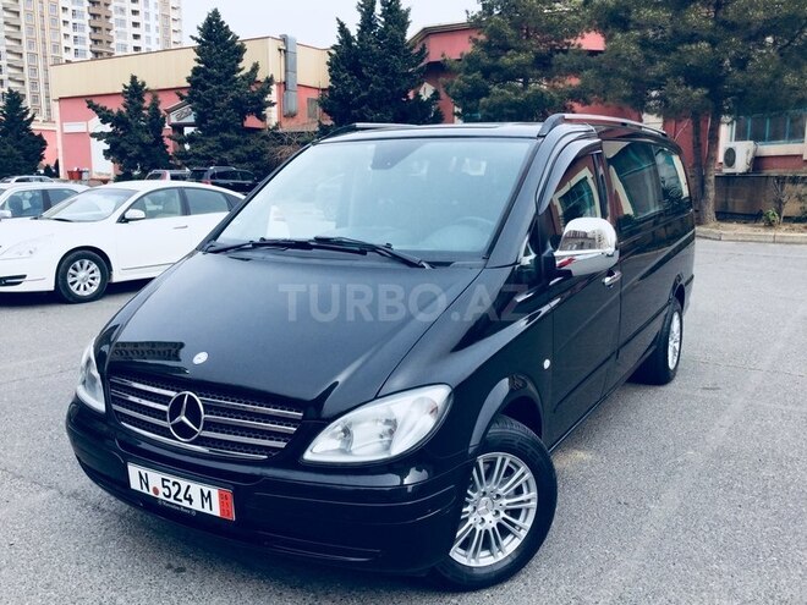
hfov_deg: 58.4
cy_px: 302
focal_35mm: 31
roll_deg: -0.1
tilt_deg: -10.0
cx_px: 404
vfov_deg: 45.4
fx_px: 723
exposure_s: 1/468
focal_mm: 3.3
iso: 25
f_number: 2.4
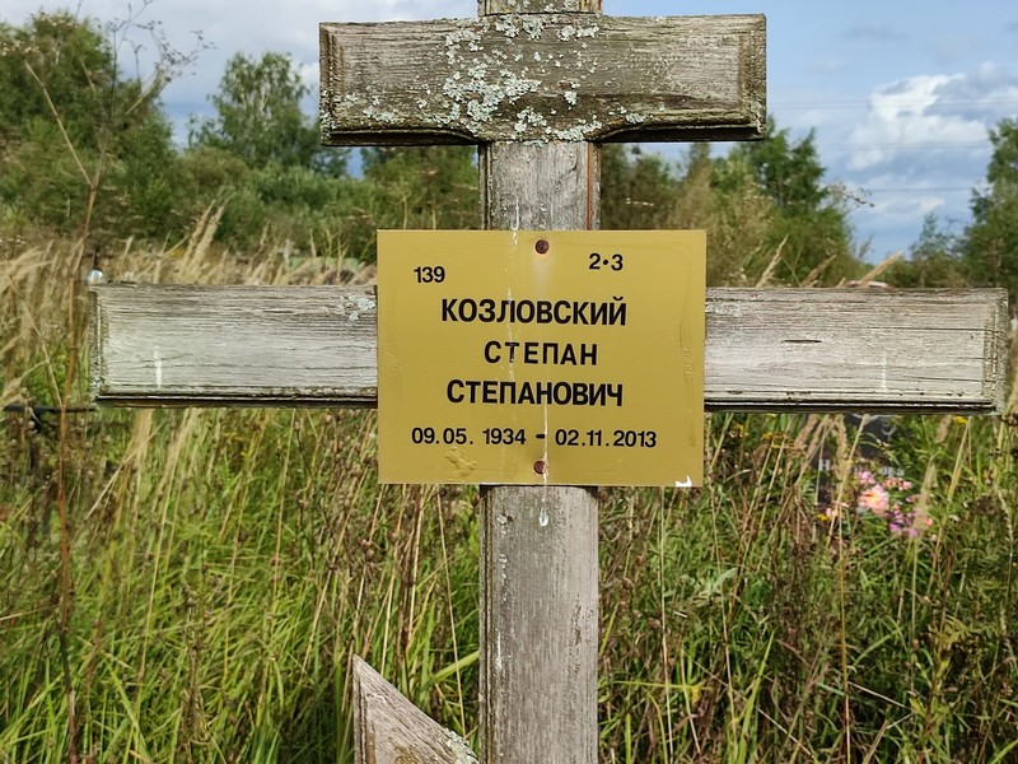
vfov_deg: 54.9
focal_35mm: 25
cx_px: 509
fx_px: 735
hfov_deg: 69.4
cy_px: 382
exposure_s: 1/613
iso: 50
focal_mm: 6.04
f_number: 1.9
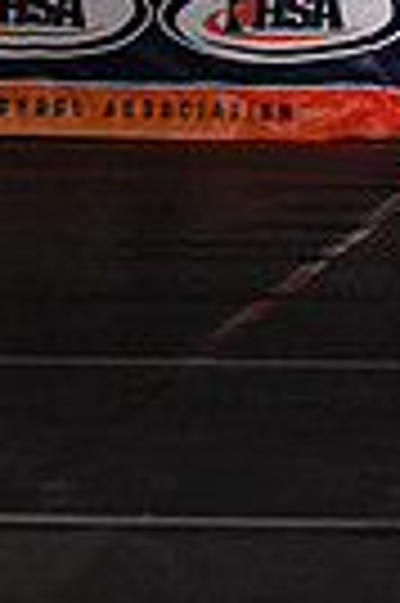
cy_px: -166
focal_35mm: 395
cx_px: -818
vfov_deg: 5.2
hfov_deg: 3.4
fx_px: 6600
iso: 6400
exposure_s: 1/1000
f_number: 4
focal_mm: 61
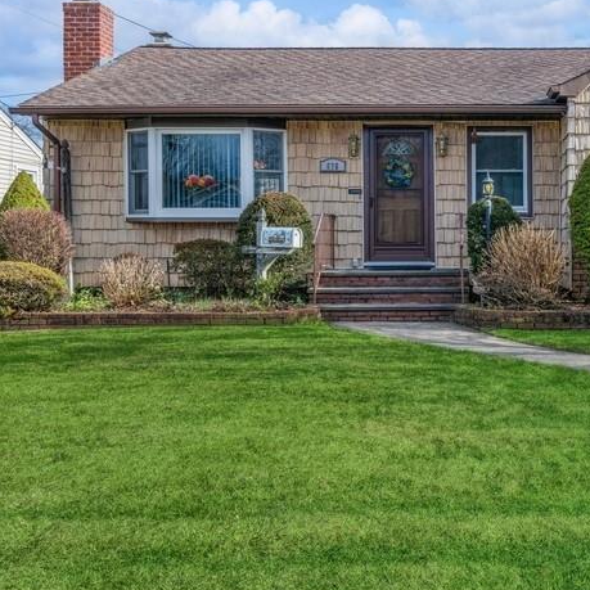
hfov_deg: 40.5
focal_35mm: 40
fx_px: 771
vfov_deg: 41.7
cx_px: 454
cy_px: 247
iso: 400
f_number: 11
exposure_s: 1/320
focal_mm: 24
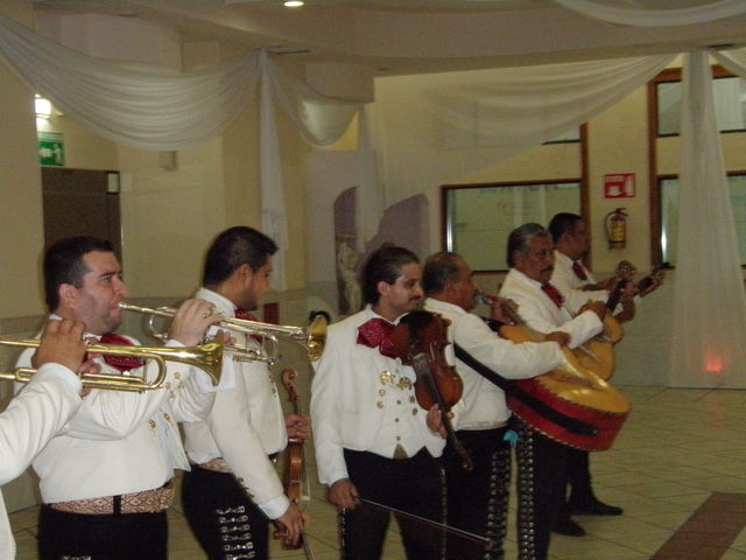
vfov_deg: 20.4
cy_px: 280
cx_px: 373
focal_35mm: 72
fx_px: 1552
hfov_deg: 27.0
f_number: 4.8
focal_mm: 12.73
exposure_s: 1/50
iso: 640
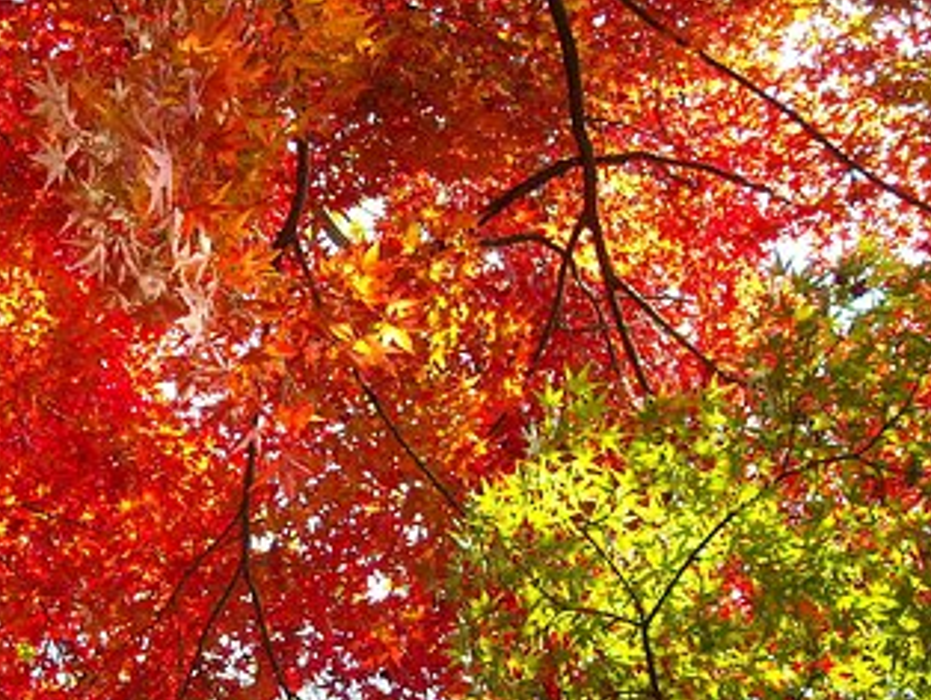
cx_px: 196
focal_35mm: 57
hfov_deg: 32.9
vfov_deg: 25.5
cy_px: 489
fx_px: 1534
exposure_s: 1/192
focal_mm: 5.7
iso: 64
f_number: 2.8
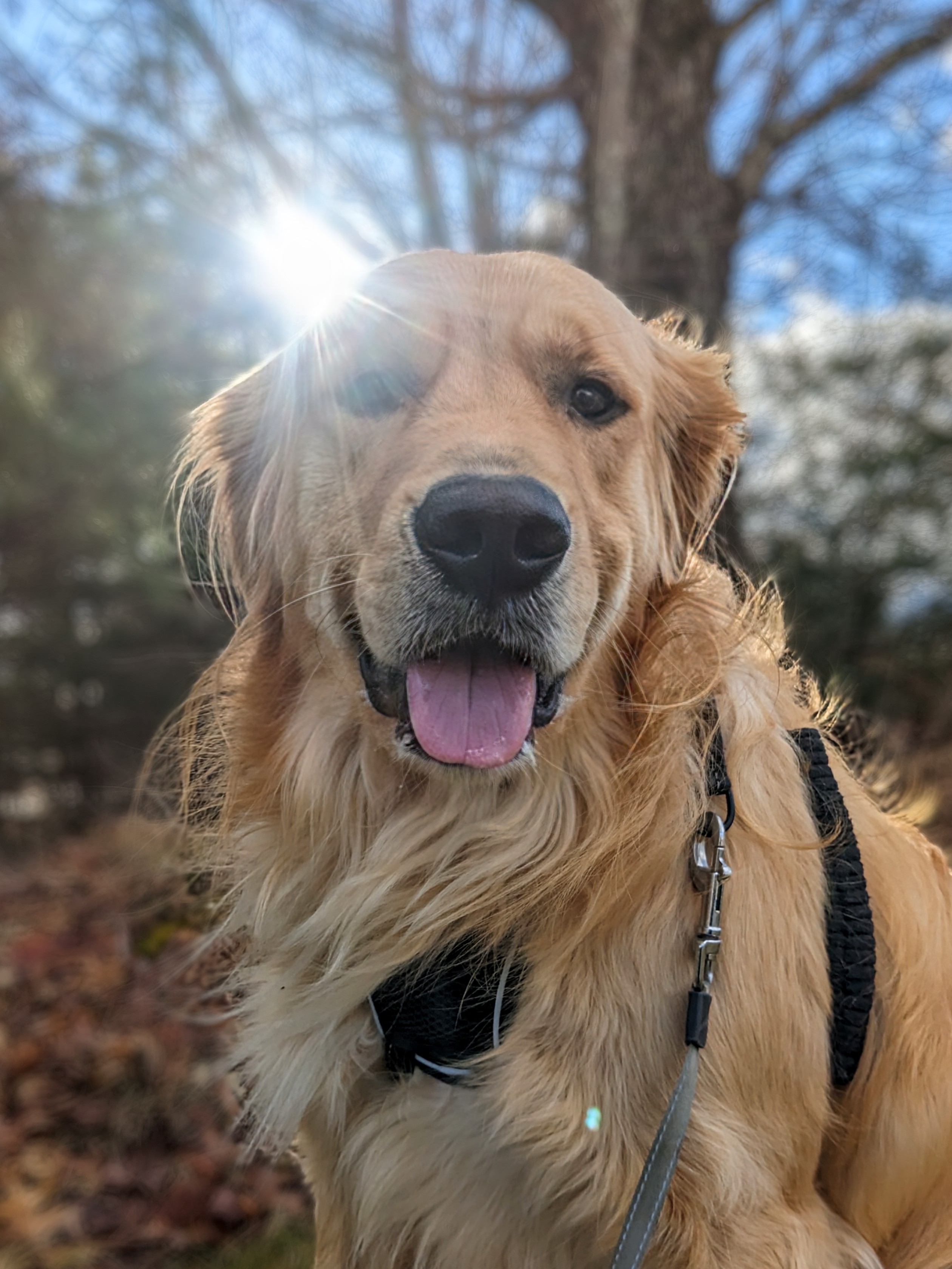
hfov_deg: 51.4
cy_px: 634
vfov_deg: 65.3
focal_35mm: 27
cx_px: 476
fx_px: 990
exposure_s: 1/1560
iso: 37
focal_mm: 4.38
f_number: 1.73
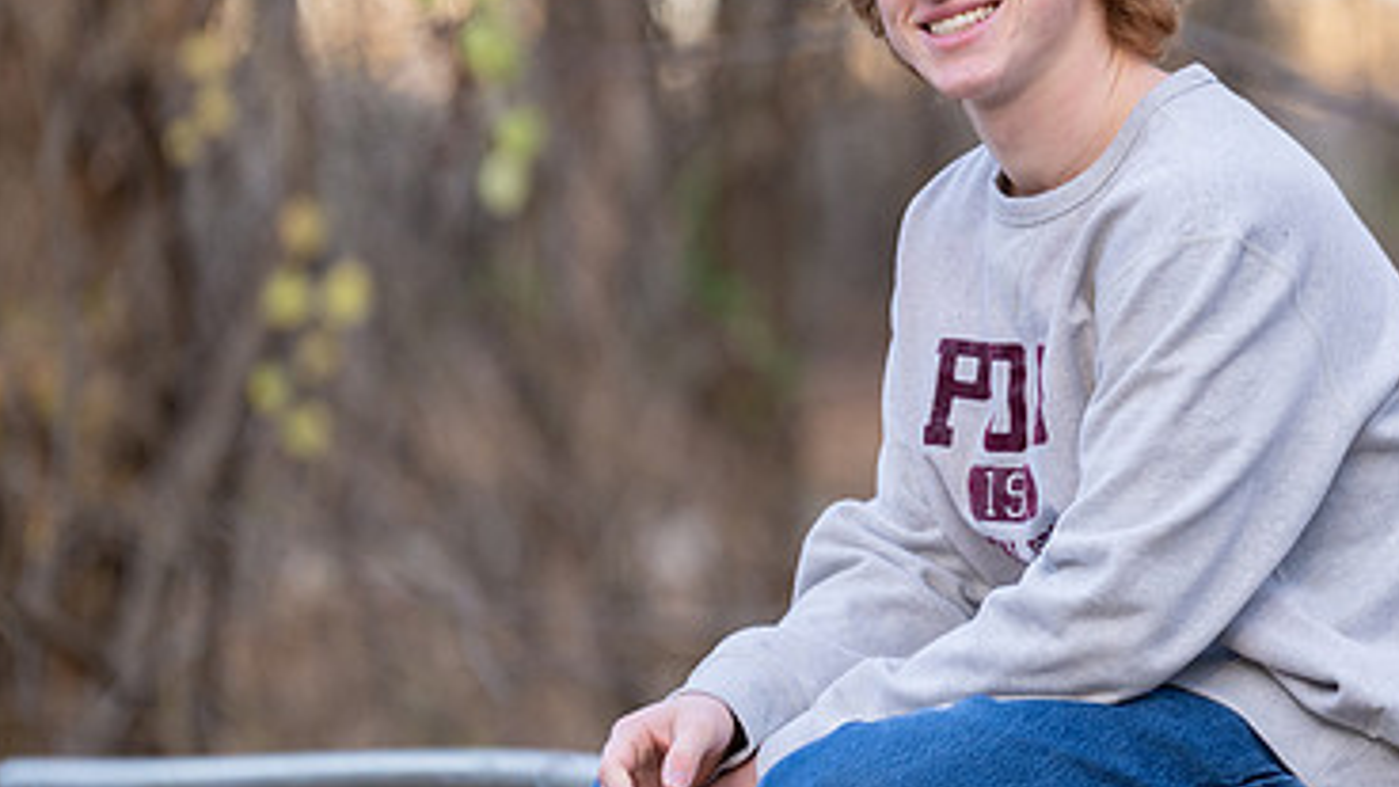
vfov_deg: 3.8
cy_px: 257
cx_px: 1095
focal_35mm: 320
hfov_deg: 6.7
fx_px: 11871
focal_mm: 194
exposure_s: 1/320
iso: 400
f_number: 2.8
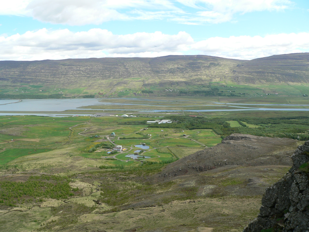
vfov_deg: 39.7
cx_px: 154
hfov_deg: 51.4
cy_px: 116
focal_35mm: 36
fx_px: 321
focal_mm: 6
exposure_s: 1/320
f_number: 4
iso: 80
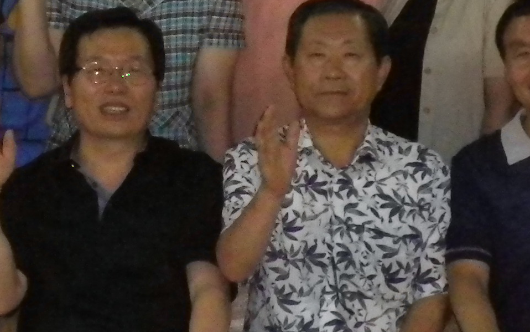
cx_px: 150
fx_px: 3005
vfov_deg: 6.3
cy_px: 132
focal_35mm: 208
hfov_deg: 10.1
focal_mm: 8.46
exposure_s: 1/100
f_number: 4.6
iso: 800
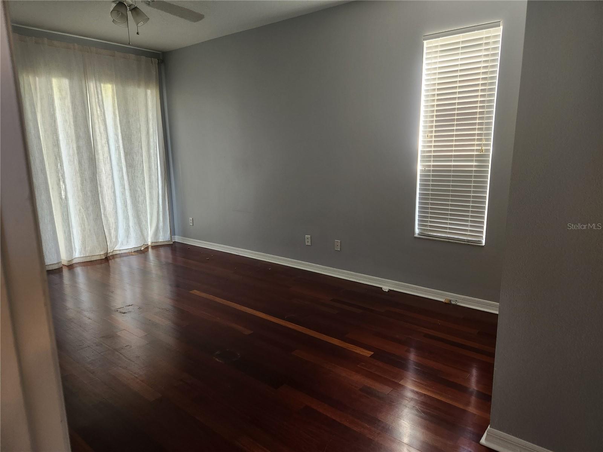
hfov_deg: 73.9
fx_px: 401
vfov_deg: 58.9
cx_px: 302
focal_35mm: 23
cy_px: 226
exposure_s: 1/100
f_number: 1.8
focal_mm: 5.4
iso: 320
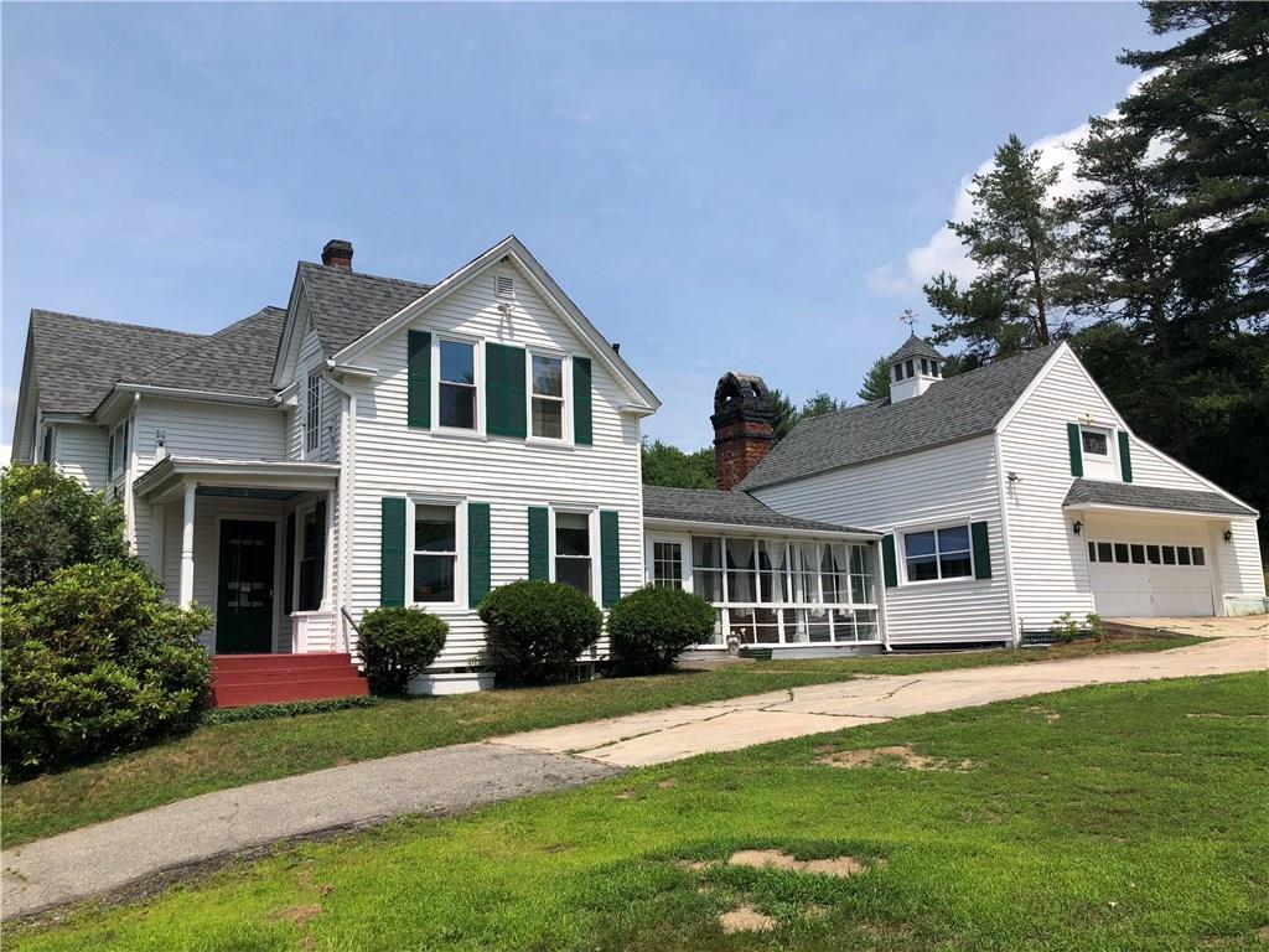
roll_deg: +0.7
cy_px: 476
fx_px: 1026
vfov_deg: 49.7
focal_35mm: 28
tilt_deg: +8.1
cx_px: 634
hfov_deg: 63.4
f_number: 1.8
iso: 20
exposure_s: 1/2825
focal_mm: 4
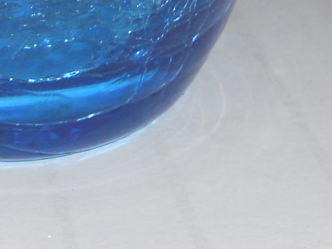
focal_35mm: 157
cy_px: -119
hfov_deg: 12.2
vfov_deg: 9.2
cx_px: -106
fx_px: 1506
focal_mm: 5.8
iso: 80
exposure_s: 1/25
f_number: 8.8
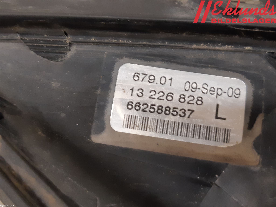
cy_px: 104
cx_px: 138
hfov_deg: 67.3
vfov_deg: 53.1
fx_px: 207
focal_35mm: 26
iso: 200
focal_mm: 3.93
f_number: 1.7
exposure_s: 1/33
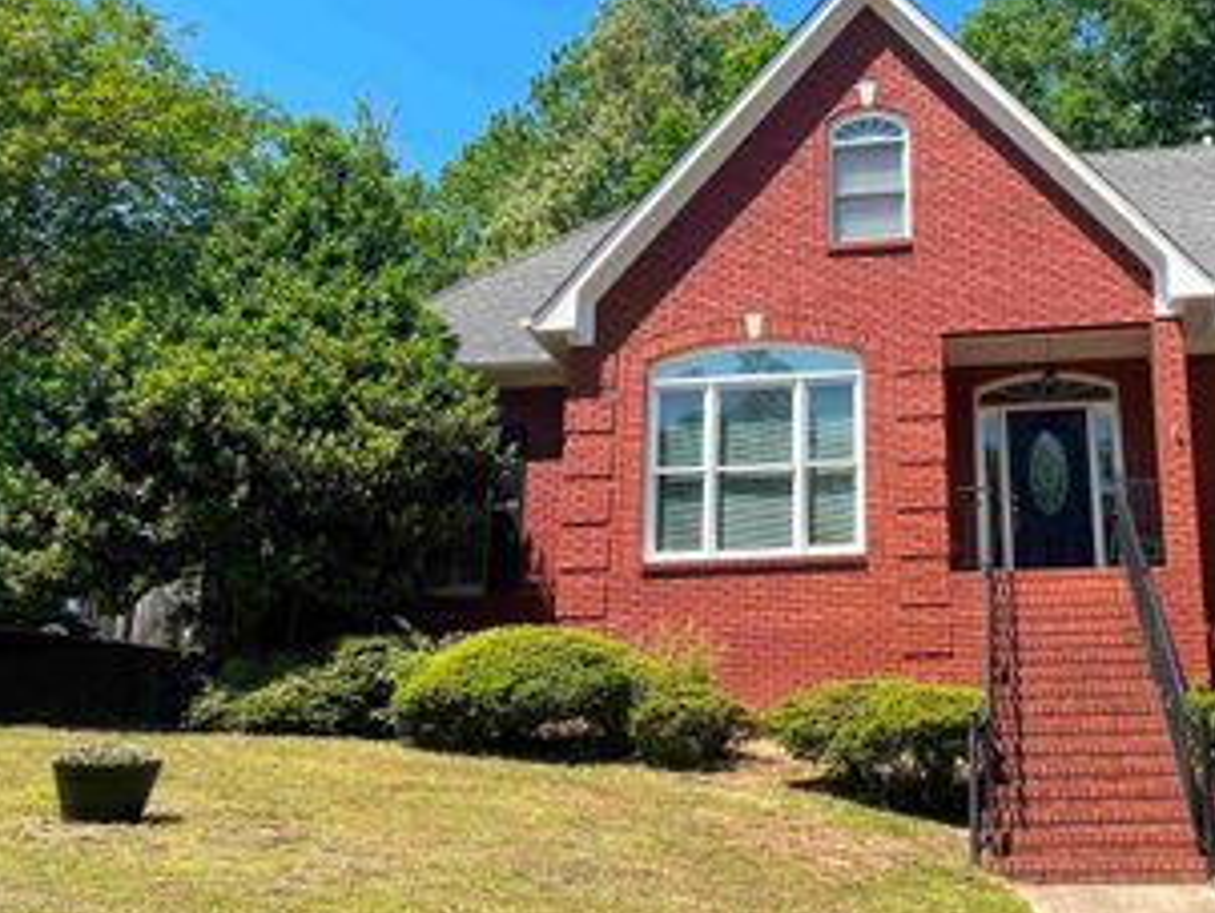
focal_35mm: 43
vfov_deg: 33.6
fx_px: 1510
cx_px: 893
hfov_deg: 42.6
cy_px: 432
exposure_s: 1/1972
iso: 50
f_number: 1.5
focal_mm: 5.7
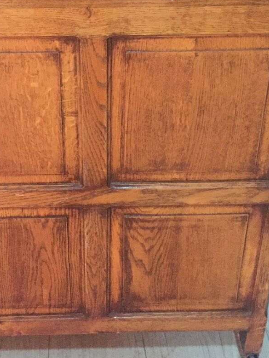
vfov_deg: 31.5
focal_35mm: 60
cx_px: 99
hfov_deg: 24.3
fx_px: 622
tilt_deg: -32.2
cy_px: 82
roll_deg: -2.0
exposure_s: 1/17
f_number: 2.2
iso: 500
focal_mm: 4.15
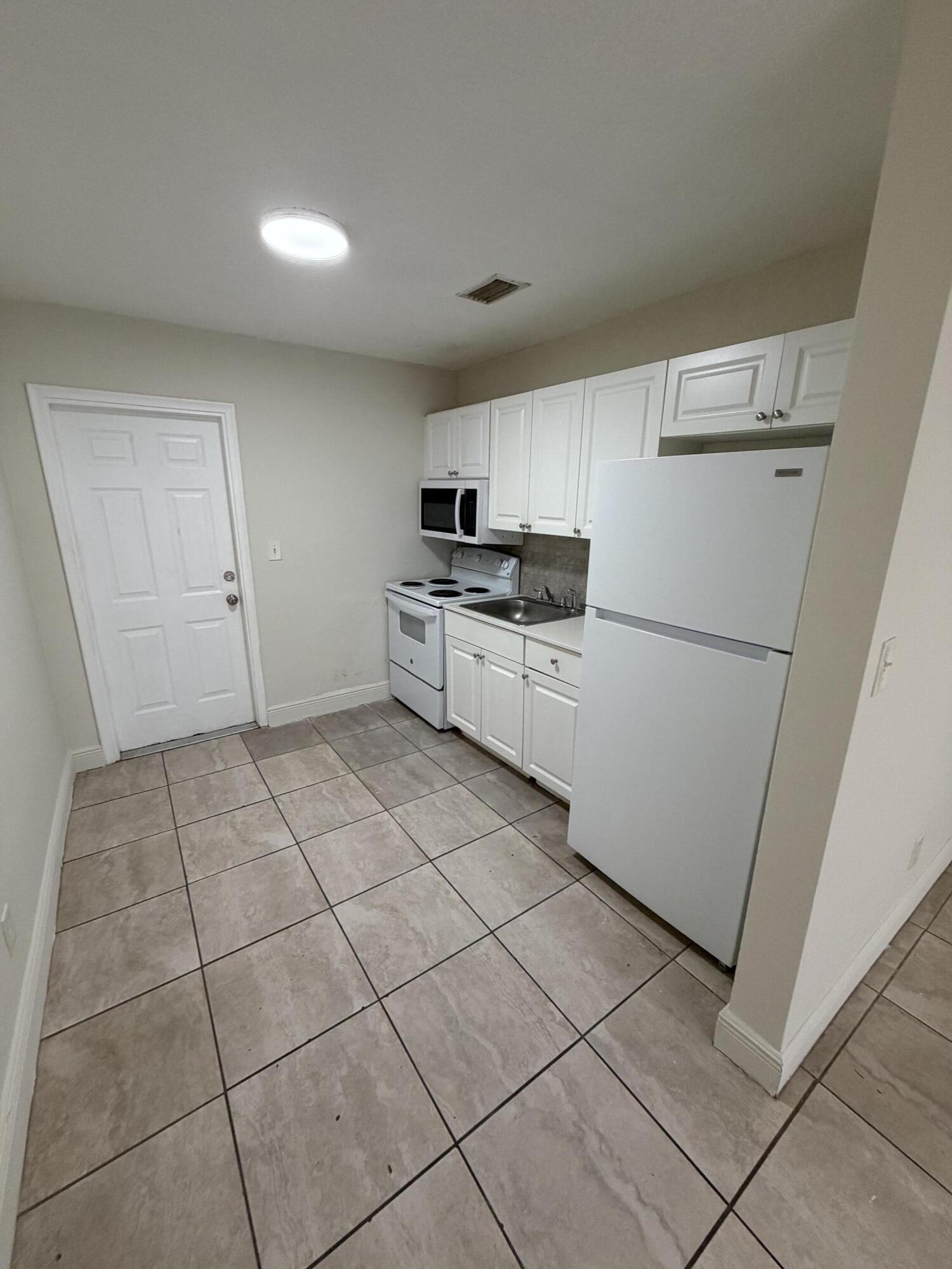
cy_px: 634
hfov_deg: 85.7
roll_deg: -0.6
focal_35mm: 14
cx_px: 476
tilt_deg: -15.7
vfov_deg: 102.1
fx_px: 513
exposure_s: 1/120
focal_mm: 2.22
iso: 250
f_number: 2.2
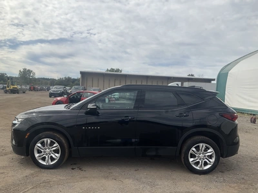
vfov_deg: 48.2
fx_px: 216
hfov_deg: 61.7
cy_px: 96
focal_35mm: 29
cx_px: 129
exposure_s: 1/2667
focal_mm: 3
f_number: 1.8
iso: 25
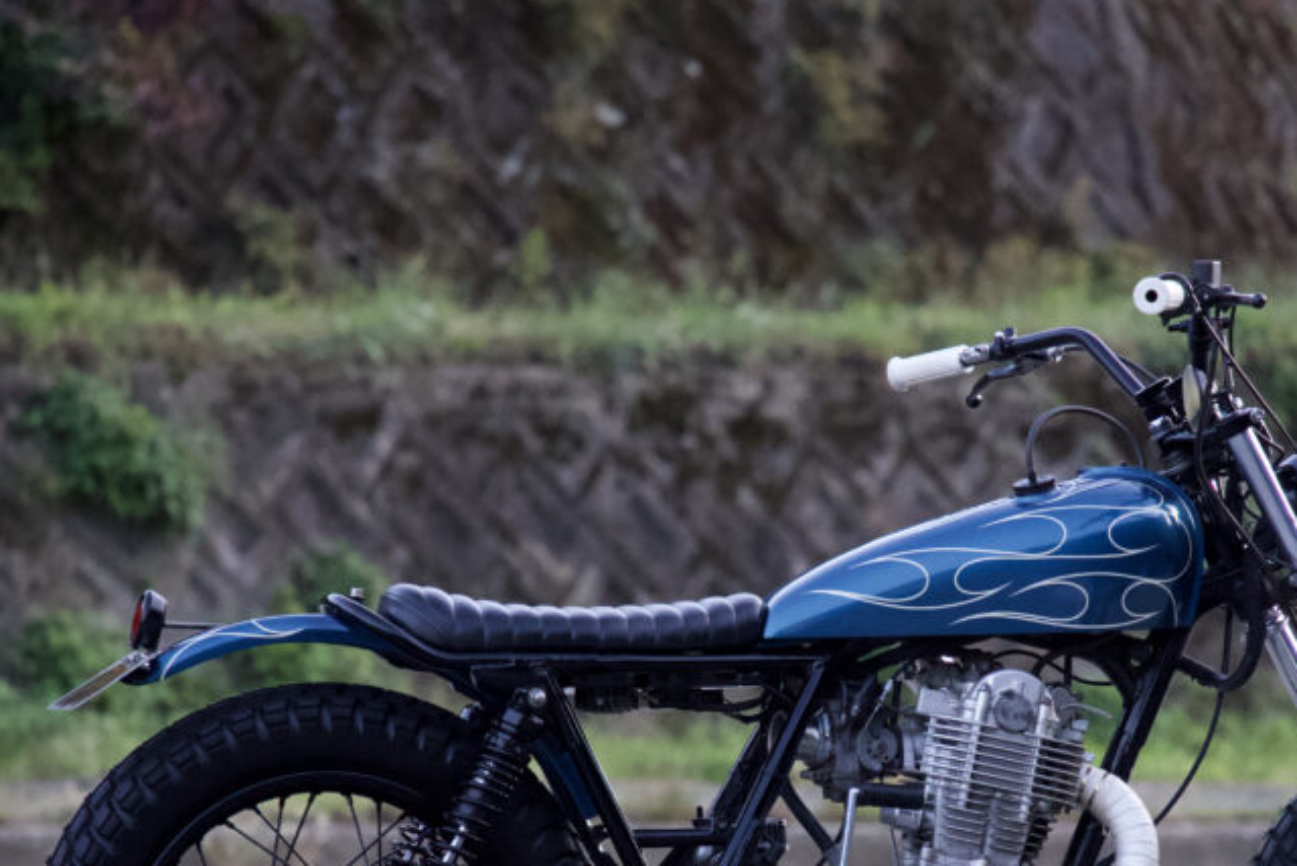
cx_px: 839
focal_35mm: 320
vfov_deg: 4.3
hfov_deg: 6.4
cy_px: 682
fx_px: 11531
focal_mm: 200
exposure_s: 1/125
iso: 12800
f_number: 5.6
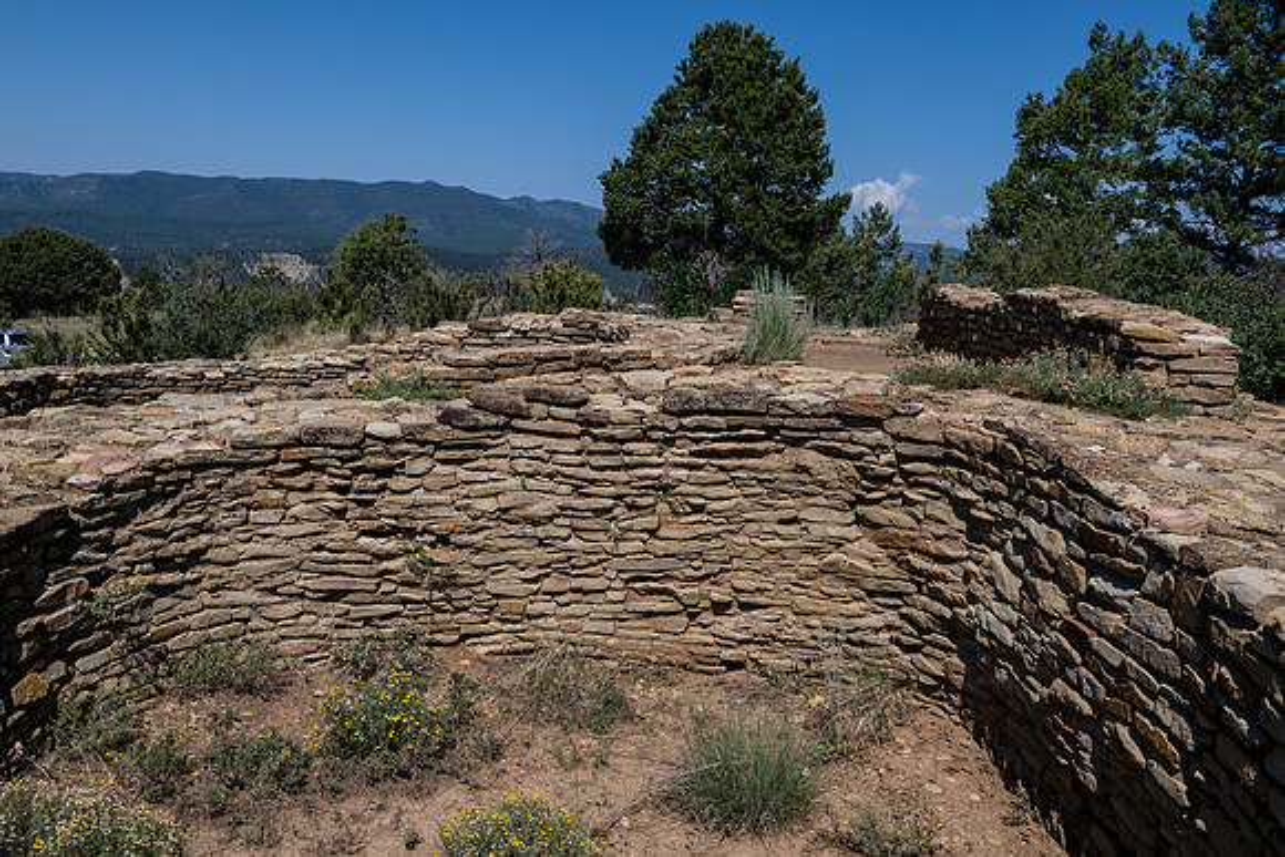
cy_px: 428
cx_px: 642
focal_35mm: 34
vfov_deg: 38.9
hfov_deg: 55.8
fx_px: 1214
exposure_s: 1/500
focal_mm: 34
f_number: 11
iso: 280
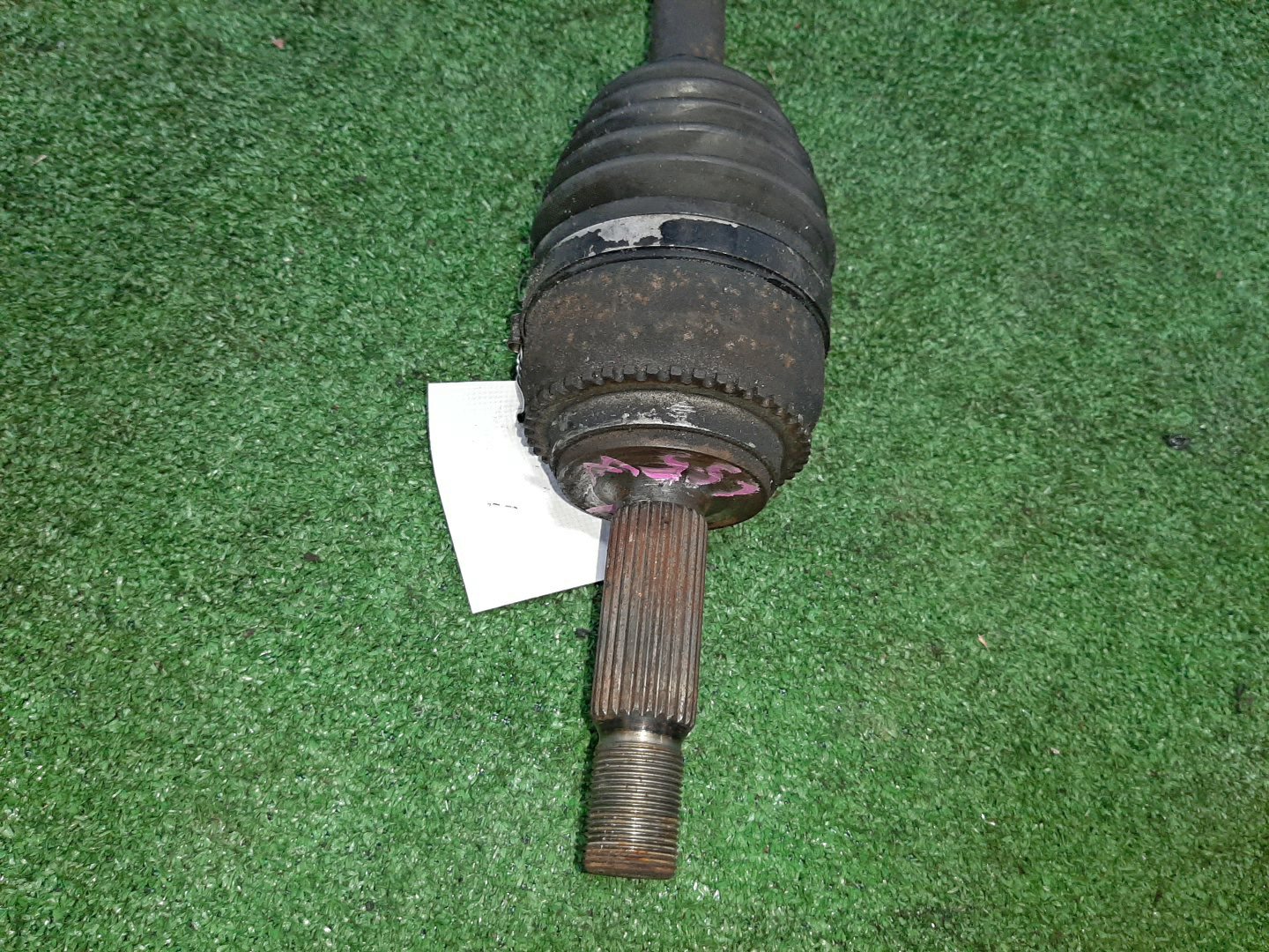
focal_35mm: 26
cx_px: 634
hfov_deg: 67.3
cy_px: 476
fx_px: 953
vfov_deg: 53.1
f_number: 1.7
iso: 202
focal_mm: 3.93
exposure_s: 1/50
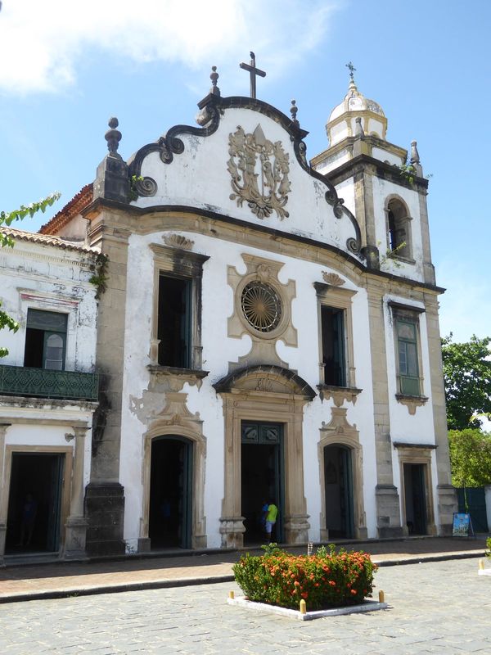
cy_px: 328
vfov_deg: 51.4
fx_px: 681
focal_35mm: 36
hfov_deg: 39.7
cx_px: 246
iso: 80
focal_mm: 6.3
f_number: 3.7
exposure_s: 1/400
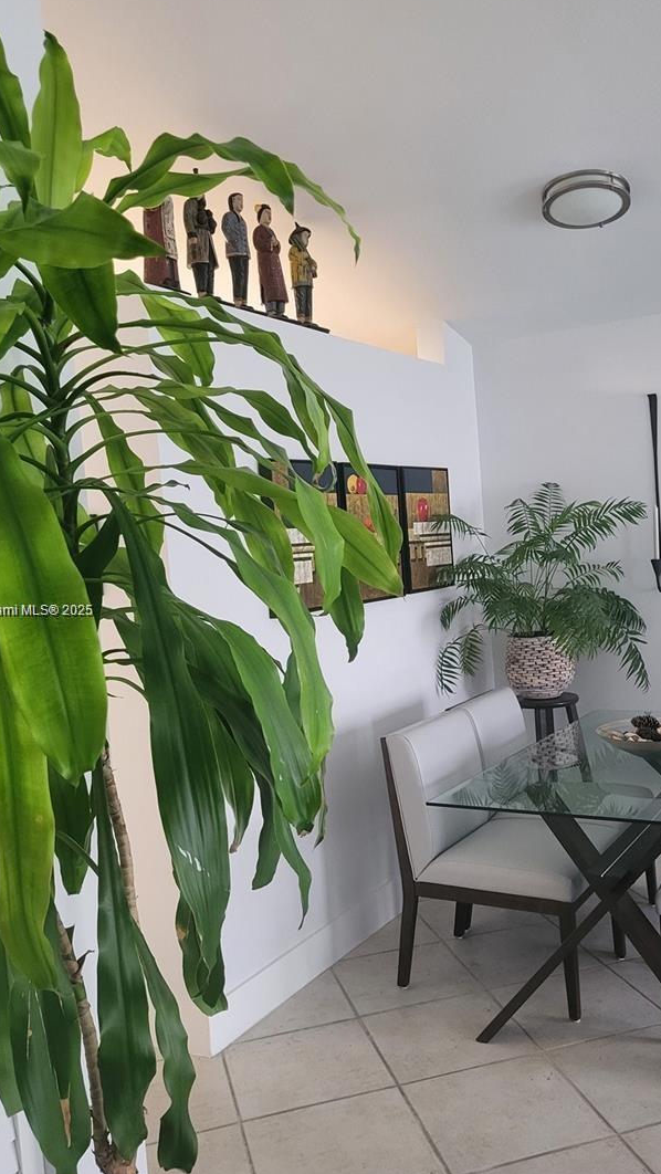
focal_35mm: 32
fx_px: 996
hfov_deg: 36.6
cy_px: 611
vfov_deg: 61.0
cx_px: 388
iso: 500
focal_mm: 5.4
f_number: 1.8
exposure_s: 1/40
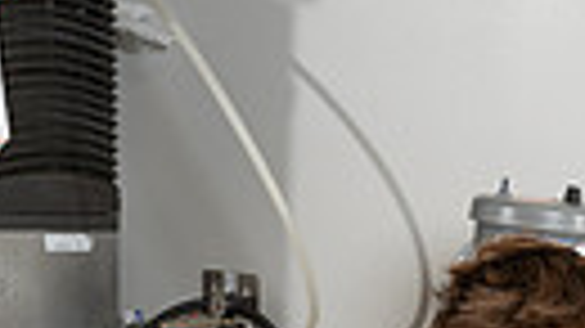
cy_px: 957
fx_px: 1799
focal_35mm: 116
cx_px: 513
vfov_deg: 8.7
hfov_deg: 18.2
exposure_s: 1/250
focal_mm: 32
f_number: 7.1
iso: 800
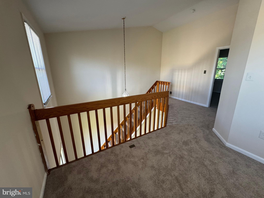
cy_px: 99
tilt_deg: -15.5
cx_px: 132
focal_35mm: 14
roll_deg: -0.2
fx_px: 107
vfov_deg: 85.7
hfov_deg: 102.1
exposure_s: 1/99
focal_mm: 2.22
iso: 200
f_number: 2.2
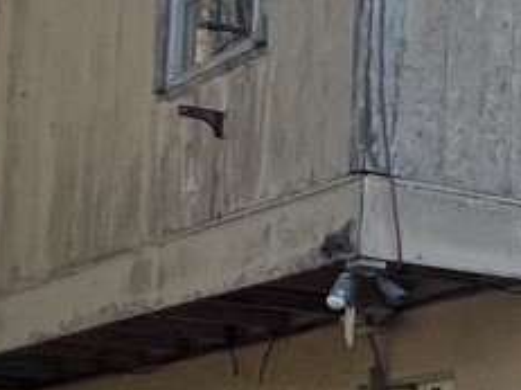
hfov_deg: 11.6
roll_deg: +0.5
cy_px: 464
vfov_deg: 15.8
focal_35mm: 90
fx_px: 1354
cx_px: 1558
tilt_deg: +3.3
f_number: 1.8
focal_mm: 1.57
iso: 32
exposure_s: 1/357
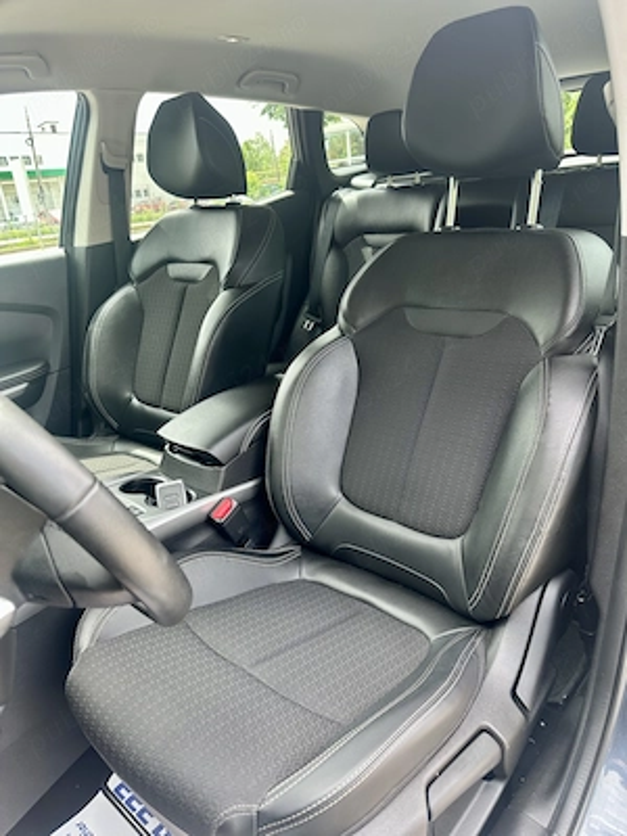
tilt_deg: -21.1
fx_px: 580
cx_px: 314
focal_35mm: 24
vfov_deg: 71.6
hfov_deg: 56.8
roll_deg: +1.7
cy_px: 418
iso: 64
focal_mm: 6.86
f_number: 1.78
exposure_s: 1/130
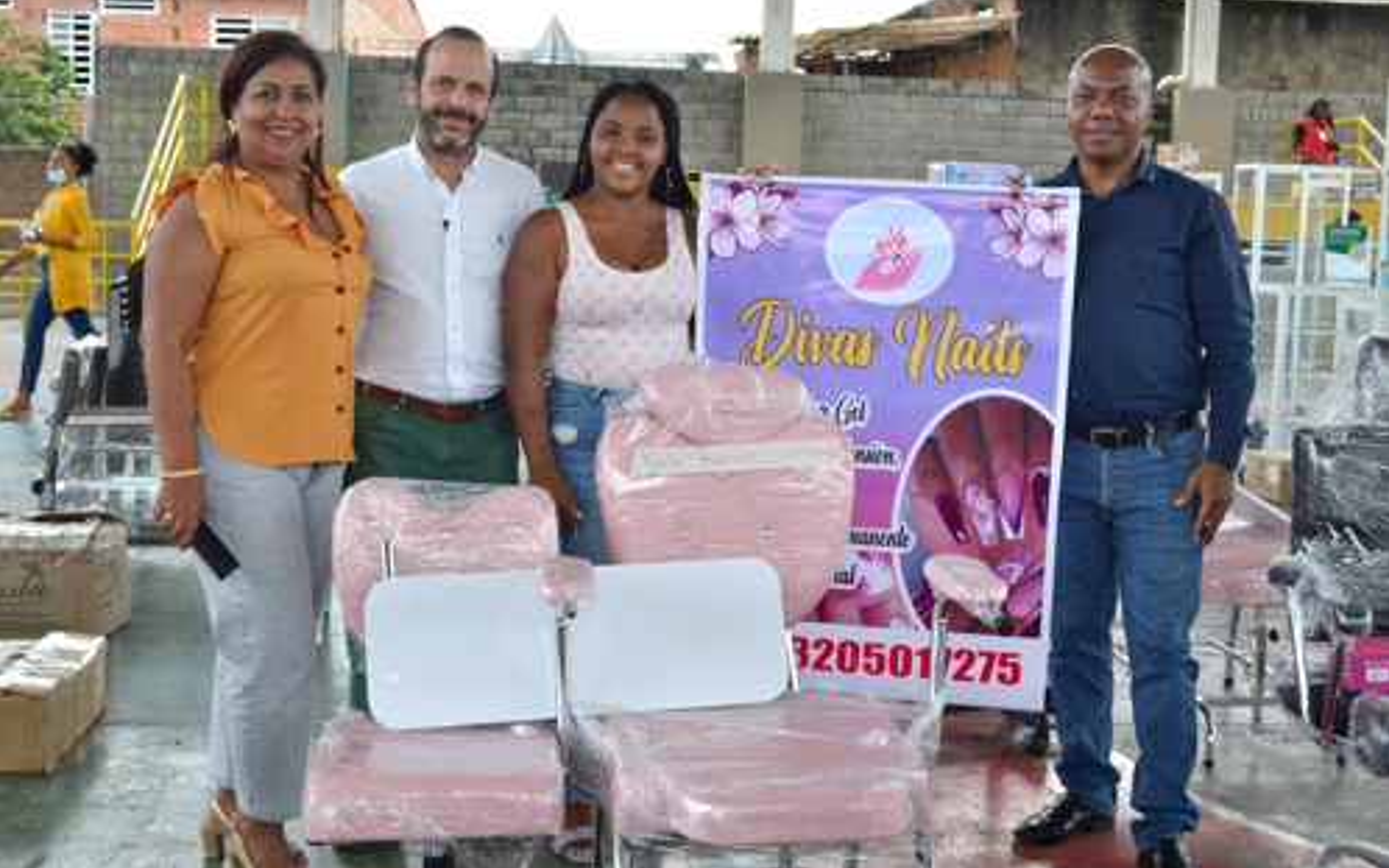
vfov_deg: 28.9
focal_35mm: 45
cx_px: 694
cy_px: 406
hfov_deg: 44.8
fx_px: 1685
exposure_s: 1/125
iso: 110
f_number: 5.6
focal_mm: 29
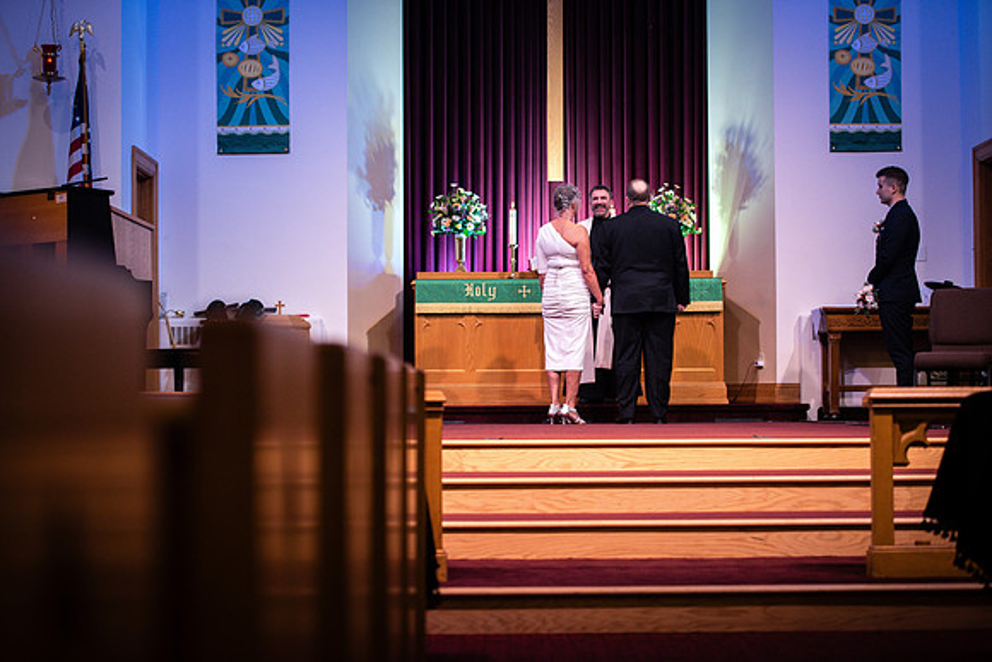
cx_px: 496
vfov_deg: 19.5
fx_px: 1929
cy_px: 331
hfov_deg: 28.8
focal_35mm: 70
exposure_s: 1/200
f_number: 2.8
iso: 800
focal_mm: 70
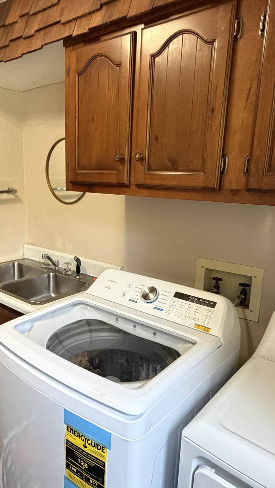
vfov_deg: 69.8
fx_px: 350
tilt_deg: -11.1
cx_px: 100
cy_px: 253
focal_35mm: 27
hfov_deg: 42.5
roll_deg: +0.7
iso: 500
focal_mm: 2.22
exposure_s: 1/60
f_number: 2.2
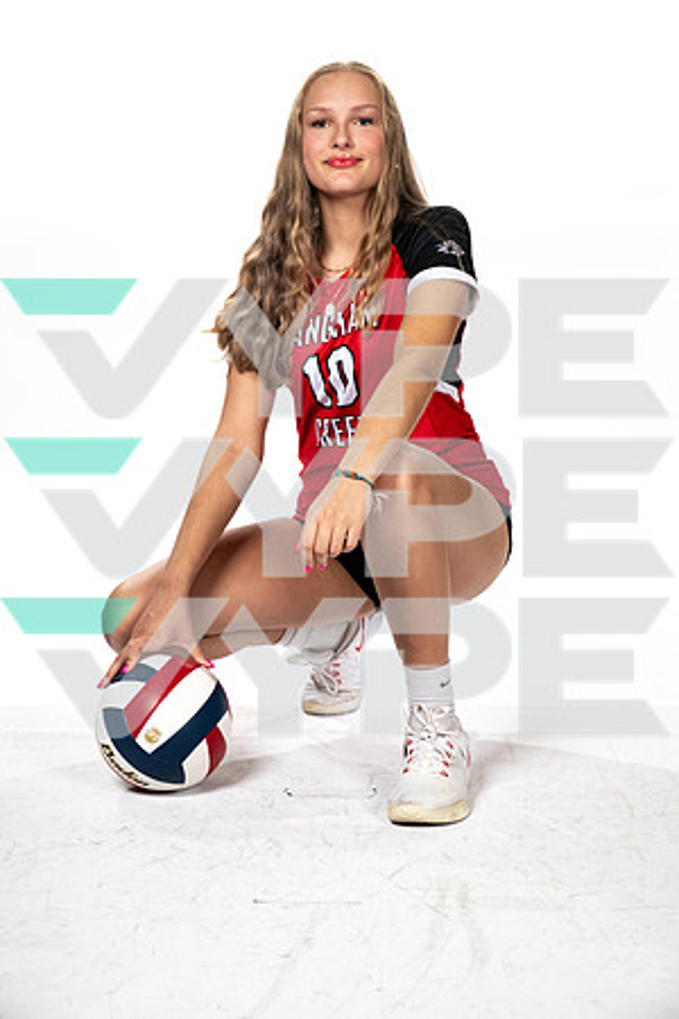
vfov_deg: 28.8
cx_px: 340
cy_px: 510
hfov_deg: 19.5
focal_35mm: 70
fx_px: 1980
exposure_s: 1/320
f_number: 7.1
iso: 400
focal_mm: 70
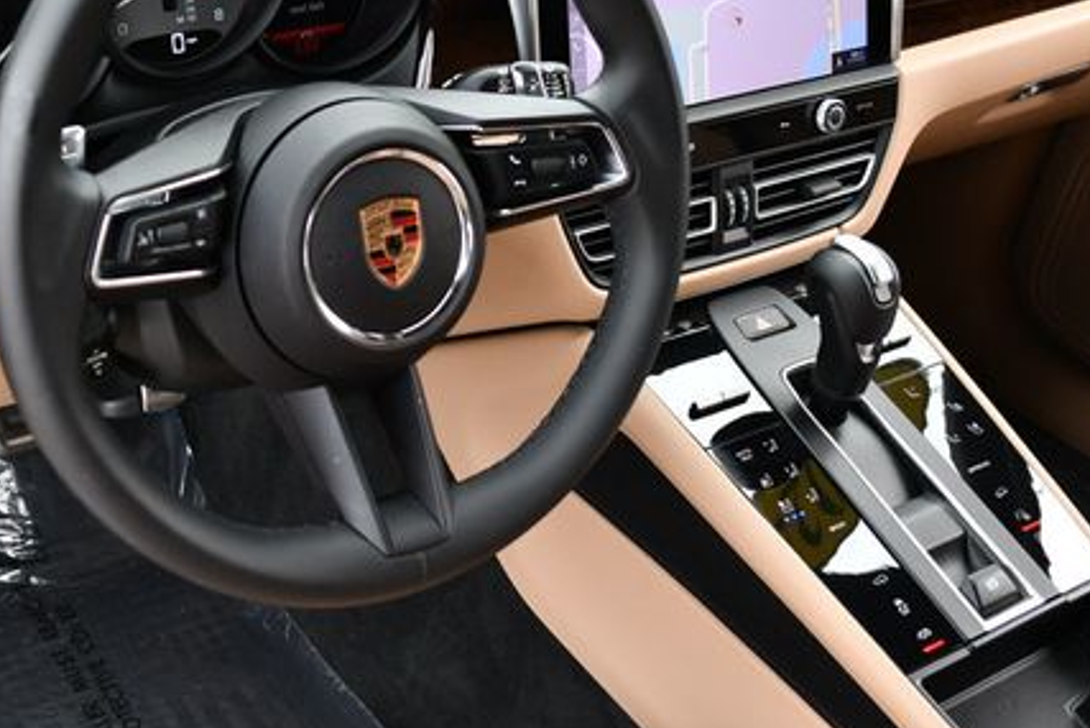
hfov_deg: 36.6
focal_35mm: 54
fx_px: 1635
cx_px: 385
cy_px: 199
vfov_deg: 24.8
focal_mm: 18
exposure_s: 1/250
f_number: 3.5
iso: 400
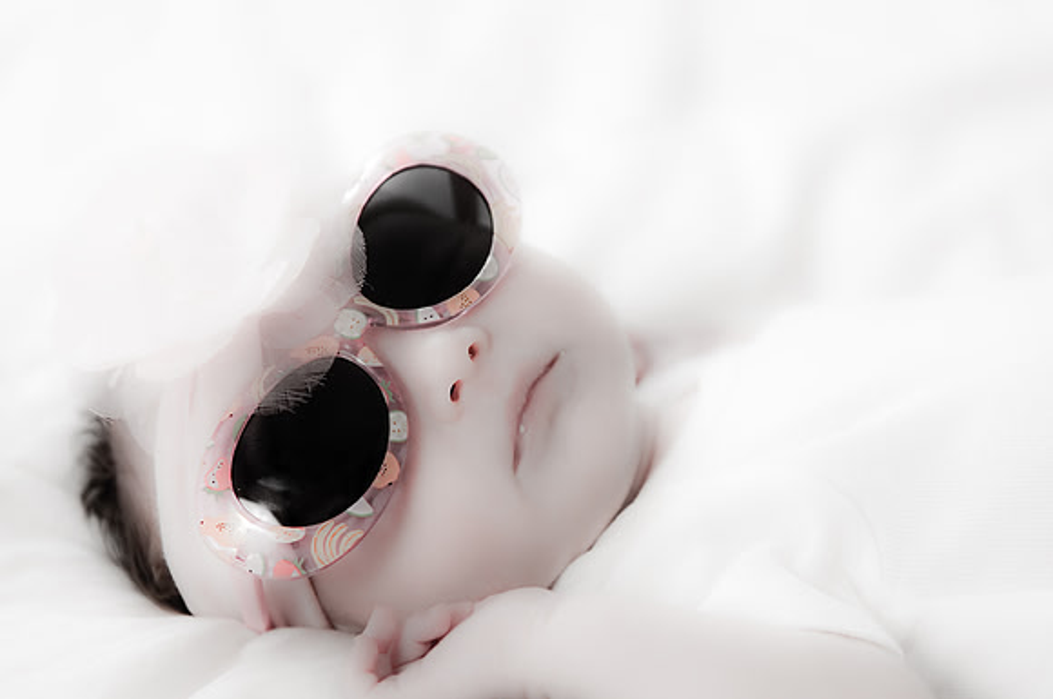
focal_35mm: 66
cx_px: 526
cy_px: 350
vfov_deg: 20.6
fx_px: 1928
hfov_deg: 30.6
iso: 200
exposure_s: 1/80
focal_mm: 44
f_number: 2.8
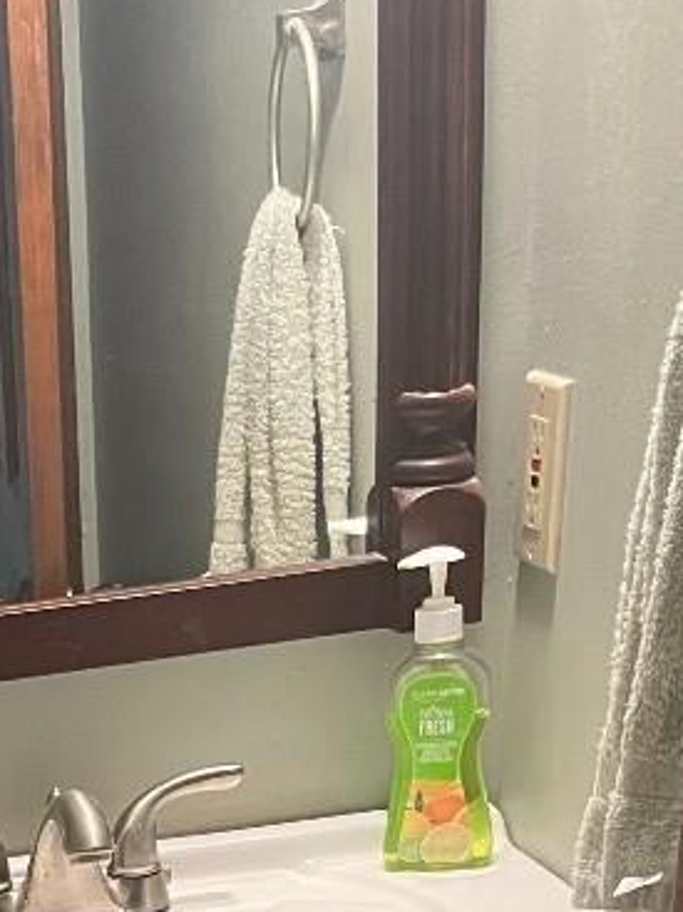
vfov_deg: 19.4
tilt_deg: -30.3
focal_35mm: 85
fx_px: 2237
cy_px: 1456
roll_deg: +6.8
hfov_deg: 16.5
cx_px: -166
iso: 640
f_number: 1.6
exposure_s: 1/40
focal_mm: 5.1
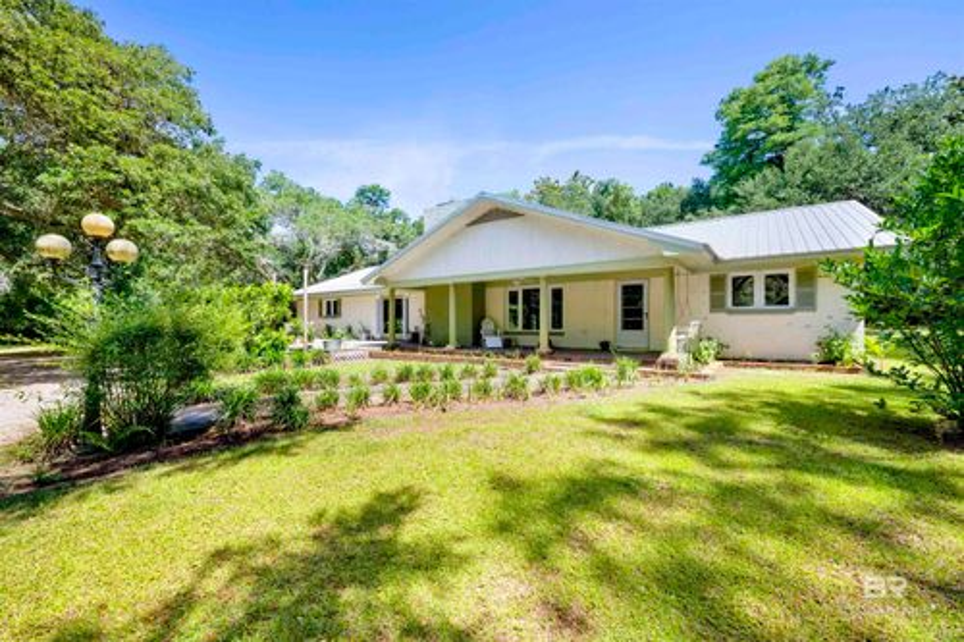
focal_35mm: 14
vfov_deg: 81.2
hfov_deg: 104.3
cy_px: 321
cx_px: 482
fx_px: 375
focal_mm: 14
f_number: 11
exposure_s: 1/250
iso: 400
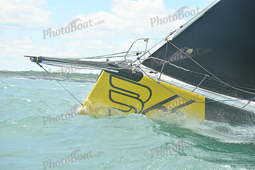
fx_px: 694
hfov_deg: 20.8
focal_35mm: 98
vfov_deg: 14.0
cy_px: 85
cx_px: 128
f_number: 5.6
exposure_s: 1/1250
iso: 250
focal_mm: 98
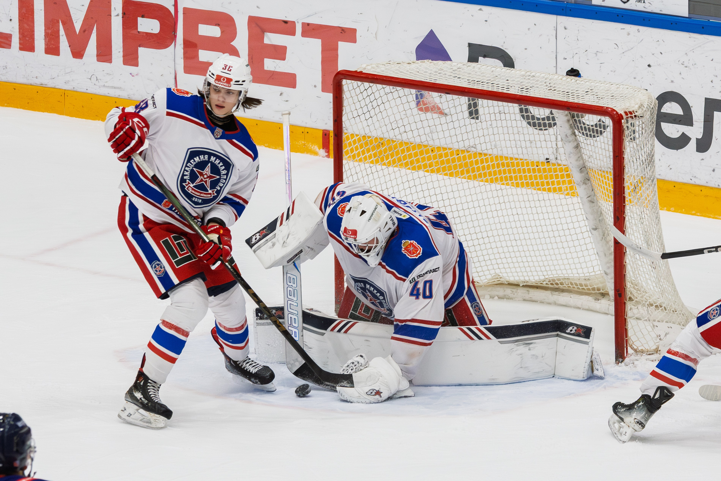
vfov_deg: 4.1
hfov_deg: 6.2
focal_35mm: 332
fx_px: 6643
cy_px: 244
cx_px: 378
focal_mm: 140
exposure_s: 1/1600
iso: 2200
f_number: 5.6
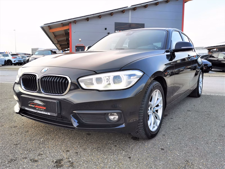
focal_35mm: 29
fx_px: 188
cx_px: 112
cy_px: 84
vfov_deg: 48.2
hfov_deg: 61.7
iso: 50
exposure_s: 1/167
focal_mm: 5.58
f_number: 1.8
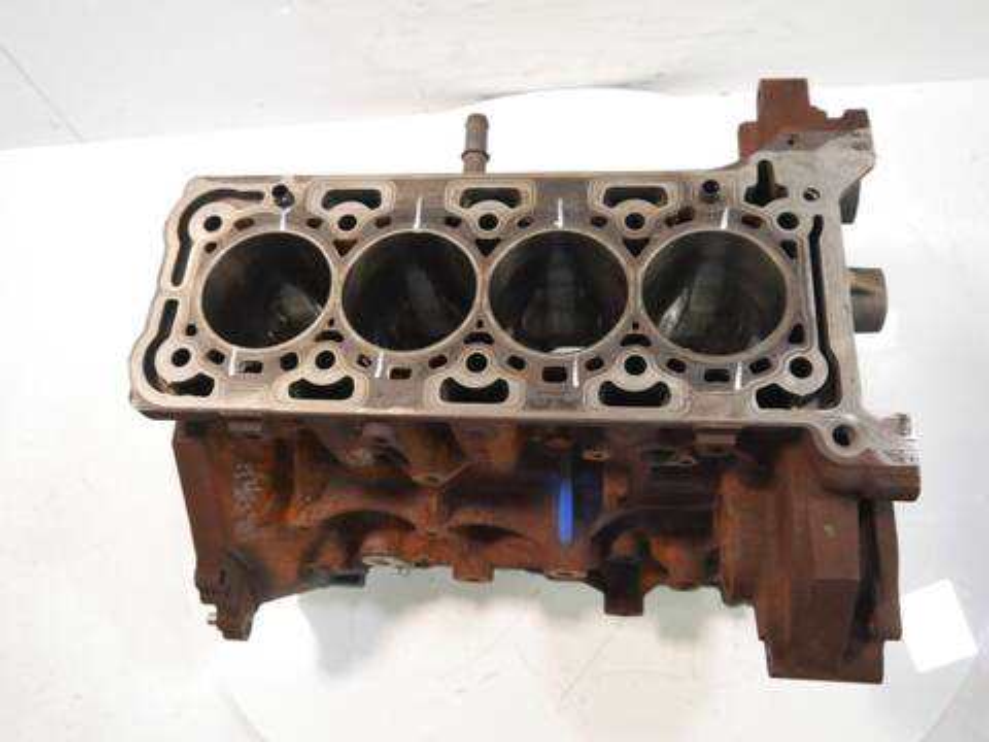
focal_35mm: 28
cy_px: 371
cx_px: 494
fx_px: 800
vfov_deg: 49.7
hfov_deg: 63.4
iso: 1600
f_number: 3.5
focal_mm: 14
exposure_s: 1/125
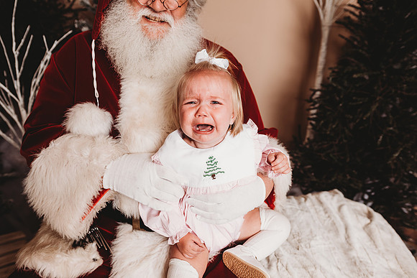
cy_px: 139
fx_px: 278
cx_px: 208
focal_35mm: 24
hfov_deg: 73.7
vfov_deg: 53.2
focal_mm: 24
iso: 100
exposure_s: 1/160
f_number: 3.2
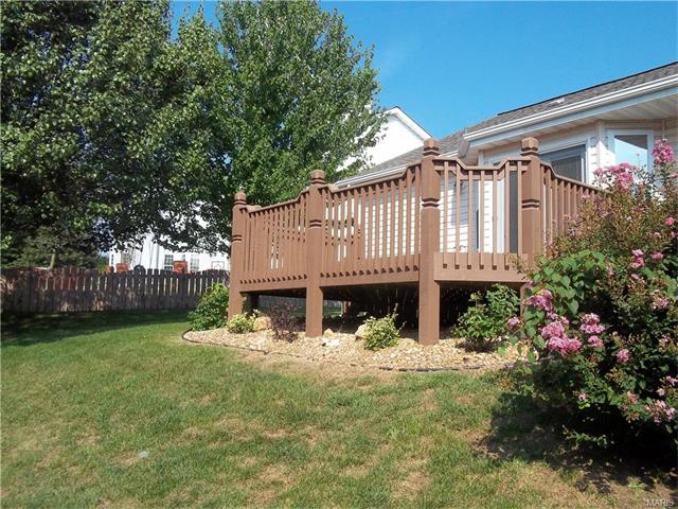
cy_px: 254
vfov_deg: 44.2
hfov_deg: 56.8
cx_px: 339
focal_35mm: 32
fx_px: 627
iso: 80
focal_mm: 5.7
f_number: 5.5
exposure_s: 1/320
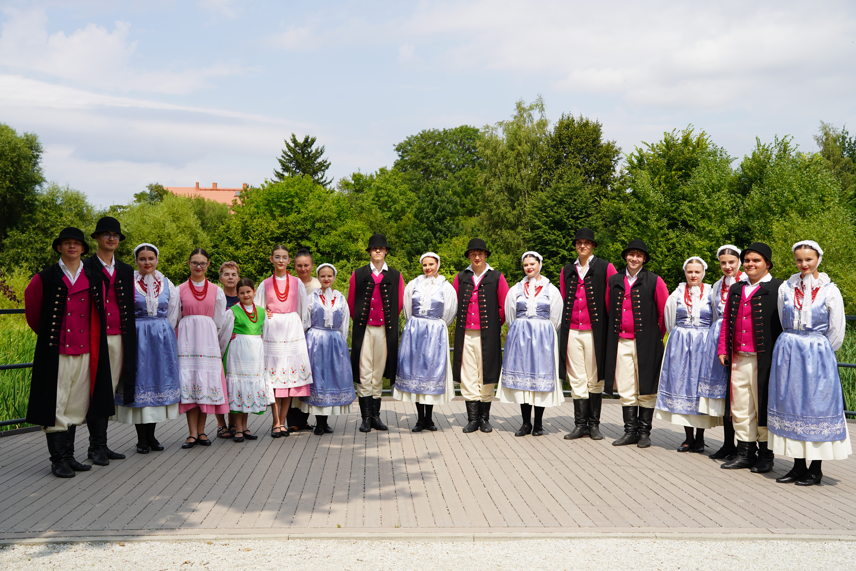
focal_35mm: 39
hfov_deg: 49.6
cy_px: 286
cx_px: 428
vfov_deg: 34.2
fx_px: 927
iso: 100
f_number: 5
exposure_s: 1/500
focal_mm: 39
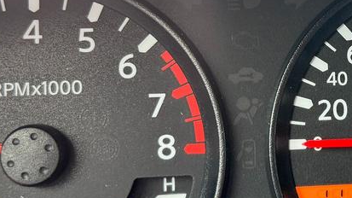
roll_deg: -2.5
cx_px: 343
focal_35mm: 81
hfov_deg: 25.1
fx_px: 756
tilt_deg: -23.0
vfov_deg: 14.9
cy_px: 72
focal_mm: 6.76
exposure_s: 1/74
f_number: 1.78
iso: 200
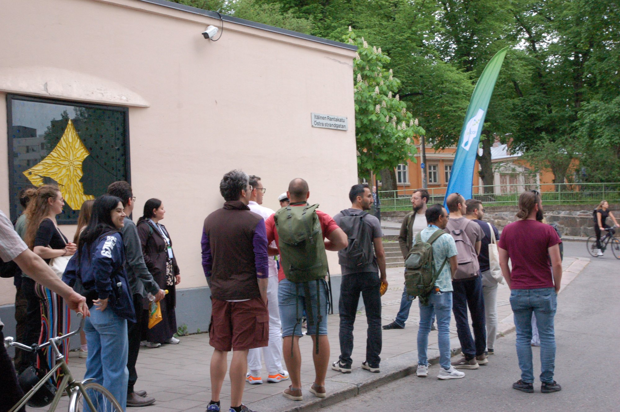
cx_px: 310
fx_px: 826
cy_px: 206
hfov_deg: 41.1
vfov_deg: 28.0
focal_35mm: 48
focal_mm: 32
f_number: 11
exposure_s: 1/125
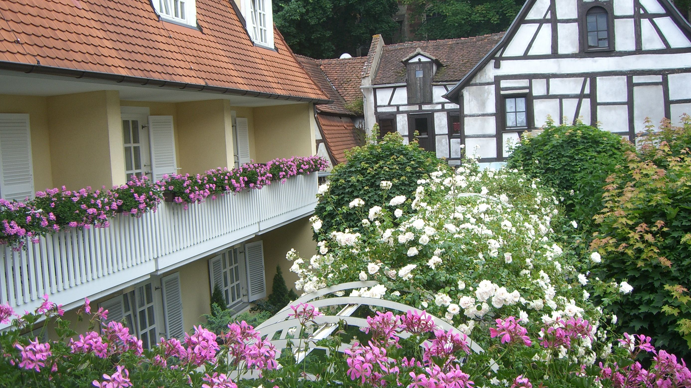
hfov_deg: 48.4
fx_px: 769
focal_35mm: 42
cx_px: 343
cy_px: 182
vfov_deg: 28.3
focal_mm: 6.2
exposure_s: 1/160
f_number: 2.7
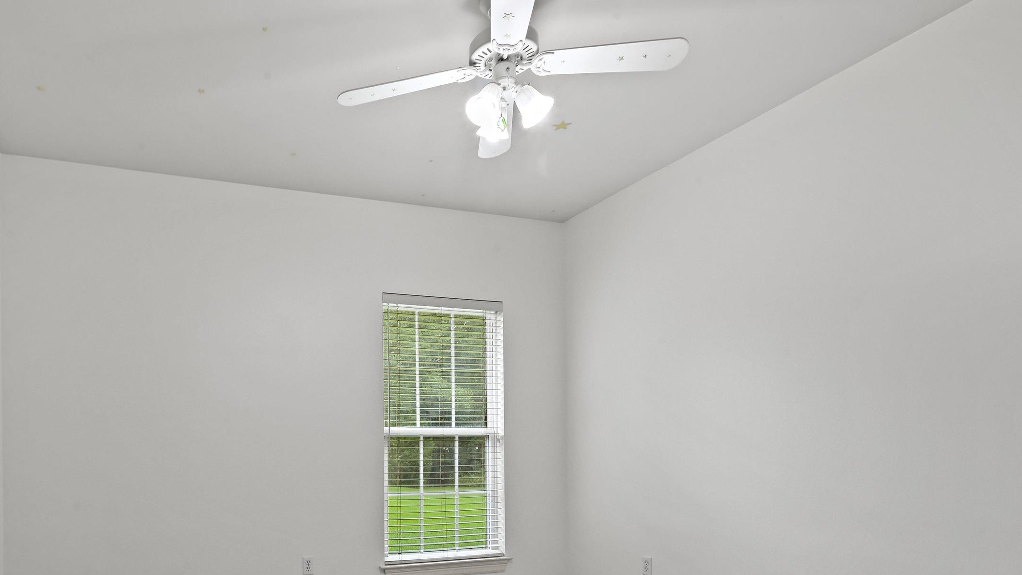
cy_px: 461
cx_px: 337
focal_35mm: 21
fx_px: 569
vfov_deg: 50.3
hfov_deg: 80.9
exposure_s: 1
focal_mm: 14
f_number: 14
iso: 200
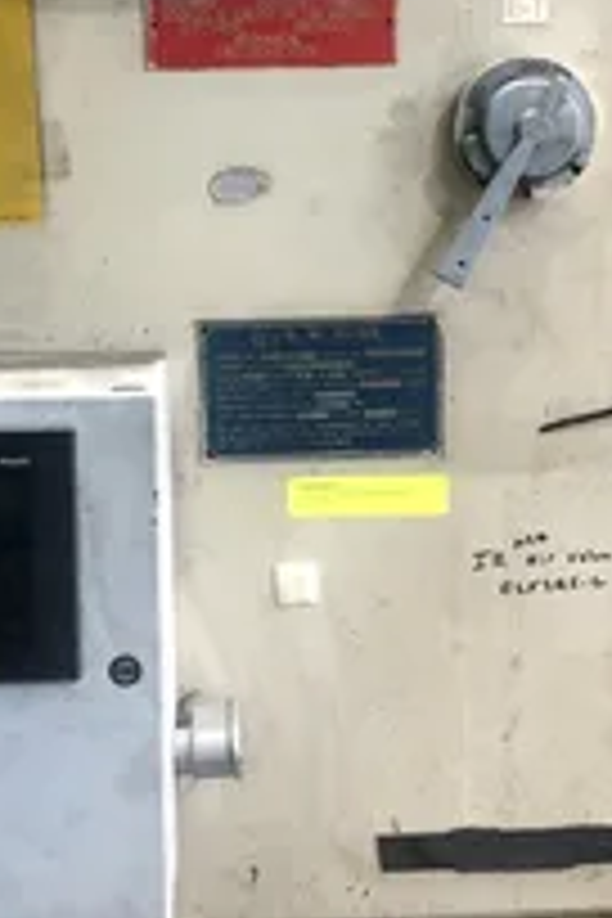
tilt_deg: -8.2
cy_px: 342
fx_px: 1453
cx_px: 284
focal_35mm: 57
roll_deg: +1.0
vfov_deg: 34.9
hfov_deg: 23.8
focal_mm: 4
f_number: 1.8
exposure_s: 1/15
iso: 40
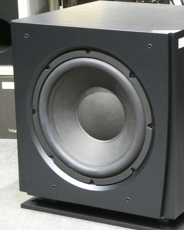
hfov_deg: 13.6
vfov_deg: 17.0
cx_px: 132
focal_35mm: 113
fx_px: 769
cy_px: 118
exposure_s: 1/10
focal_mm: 14.1
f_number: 4.7
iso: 1600
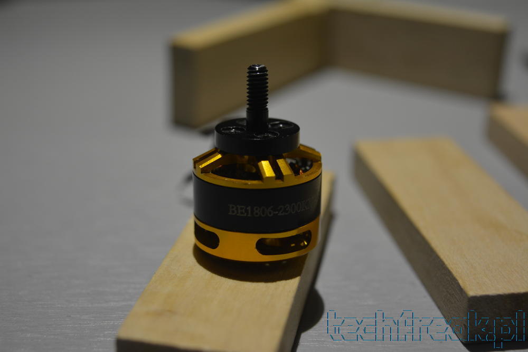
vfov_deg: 20.2
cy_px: 176
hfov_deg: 29.9
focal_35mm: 68
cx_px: 264
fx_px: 990
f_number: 5
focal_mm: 45
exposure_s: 1/60
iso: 450
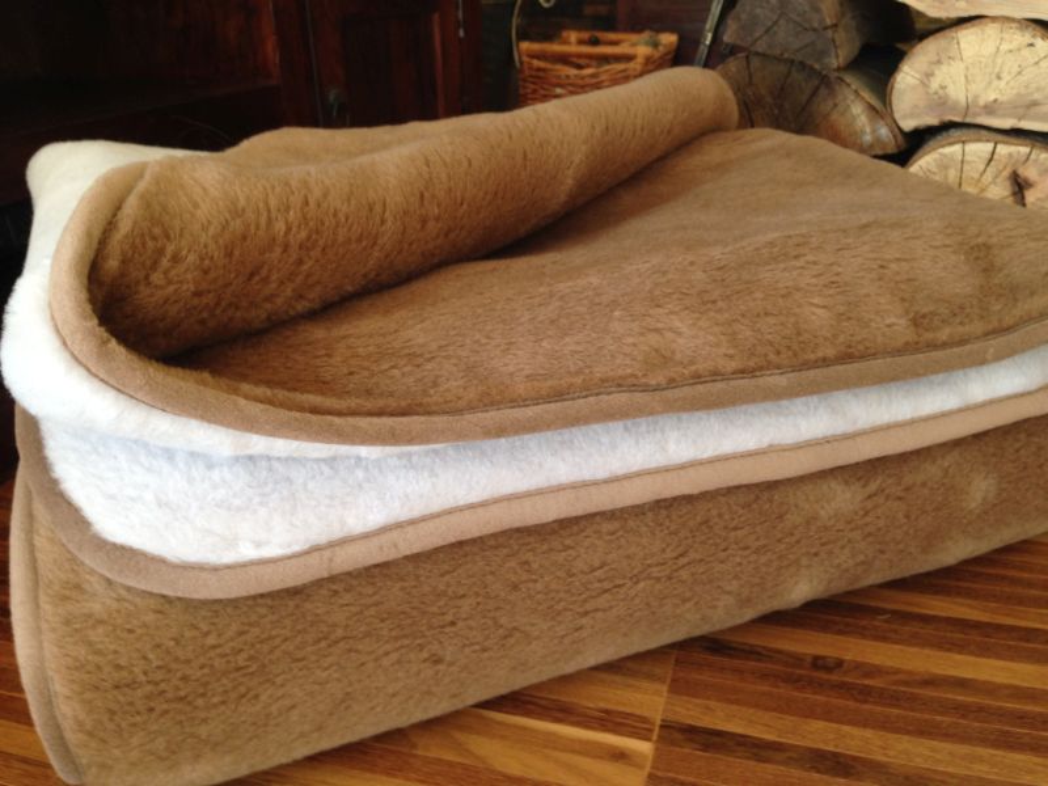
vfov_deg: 42.9
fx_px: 999
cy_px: 393
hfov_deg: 55.4
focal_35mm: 33
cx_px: 524
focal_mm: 4.12
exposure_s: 1/20
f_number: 2.4
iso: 64
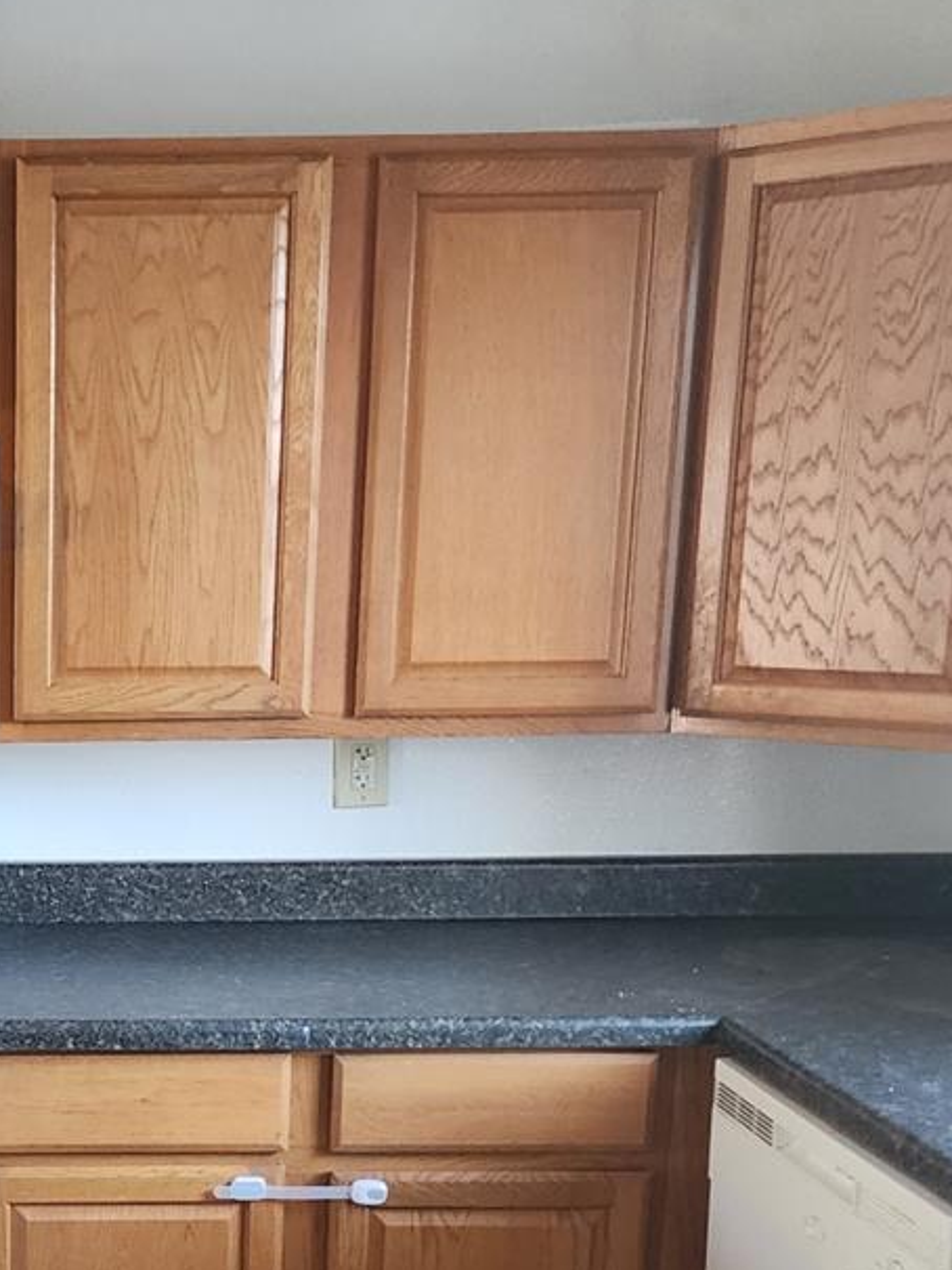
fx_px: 2089
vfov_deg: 32.9
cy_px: 1010
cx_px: -45
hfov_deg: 24.3
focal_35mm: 57
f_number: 1.8
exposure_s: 1/120
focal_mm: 6.4
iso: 800
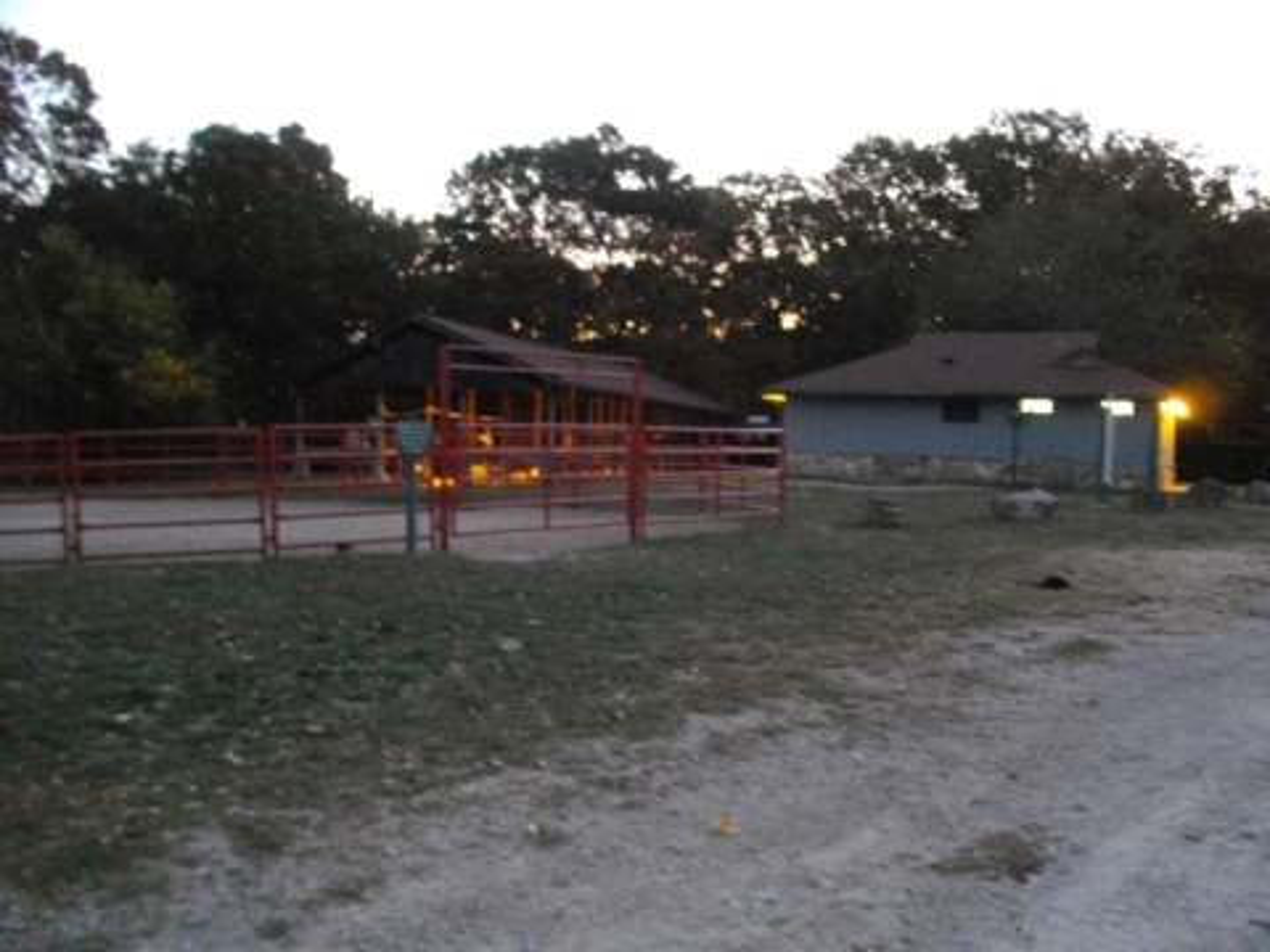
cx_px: 635
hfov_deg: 56.8
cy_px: 476
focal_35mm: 32
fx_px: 1174
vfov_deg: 44.2
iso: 800
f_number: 2.9
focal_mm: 5.7
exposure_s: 1/4
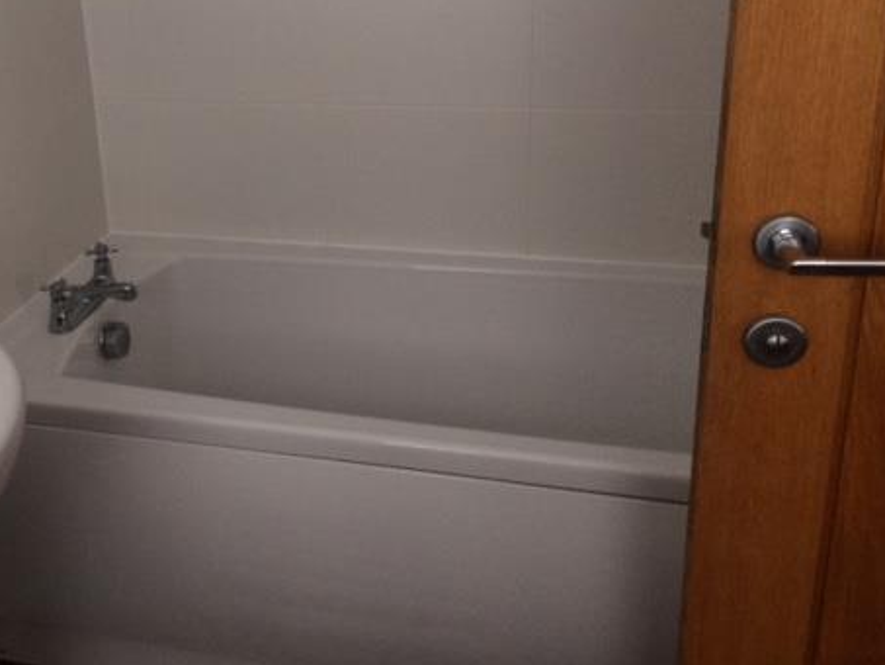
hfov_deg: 44.8
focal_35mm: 41
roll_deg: +4.8
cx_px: 266
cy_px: 198
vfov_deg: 34.7
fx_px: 1048
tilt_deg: -19.8
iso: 160
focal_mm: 4.15
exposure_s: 1/33
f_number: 2.2
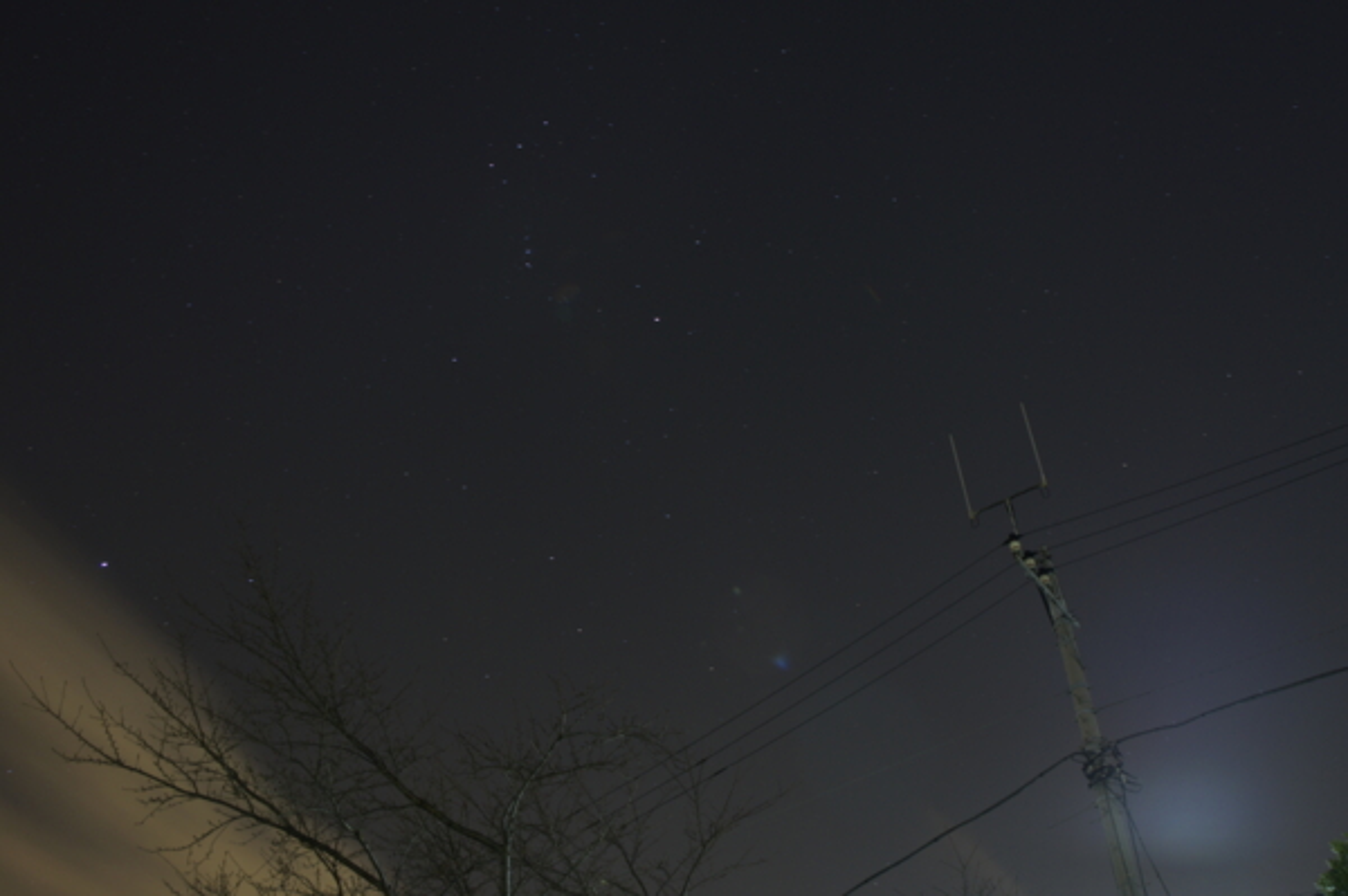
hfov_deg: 53.2
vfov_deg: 36.8
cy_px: 448
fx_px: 1347
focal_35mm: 36
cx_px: 674
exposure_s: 30
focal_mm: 24
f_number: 5.6
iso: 200
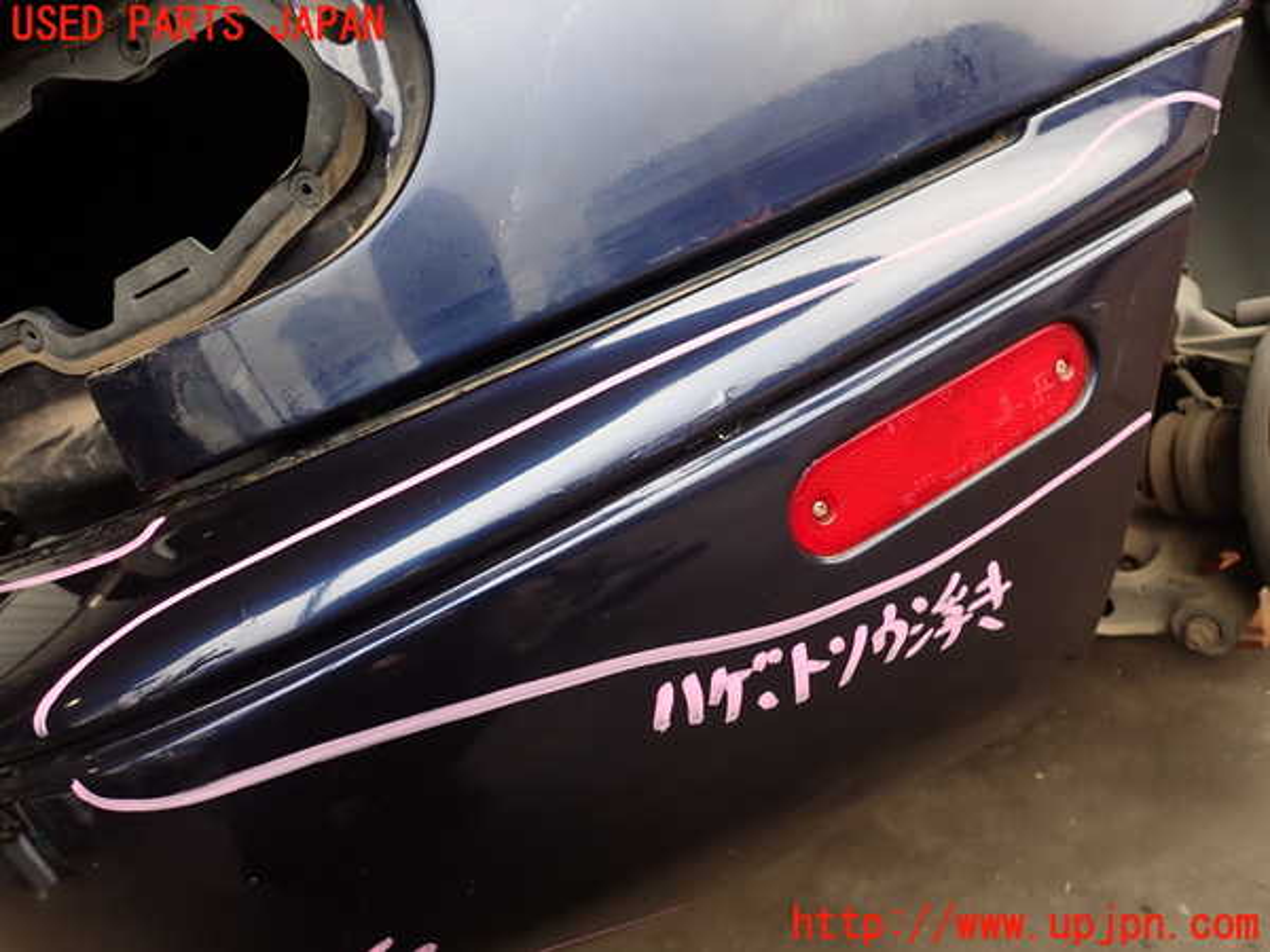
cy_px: 476
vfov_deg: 54.9
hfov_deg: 69.4
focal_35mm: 25
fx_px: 917
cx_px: 635
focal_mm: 4.5
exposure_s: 1/80
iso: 100
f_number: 2.8
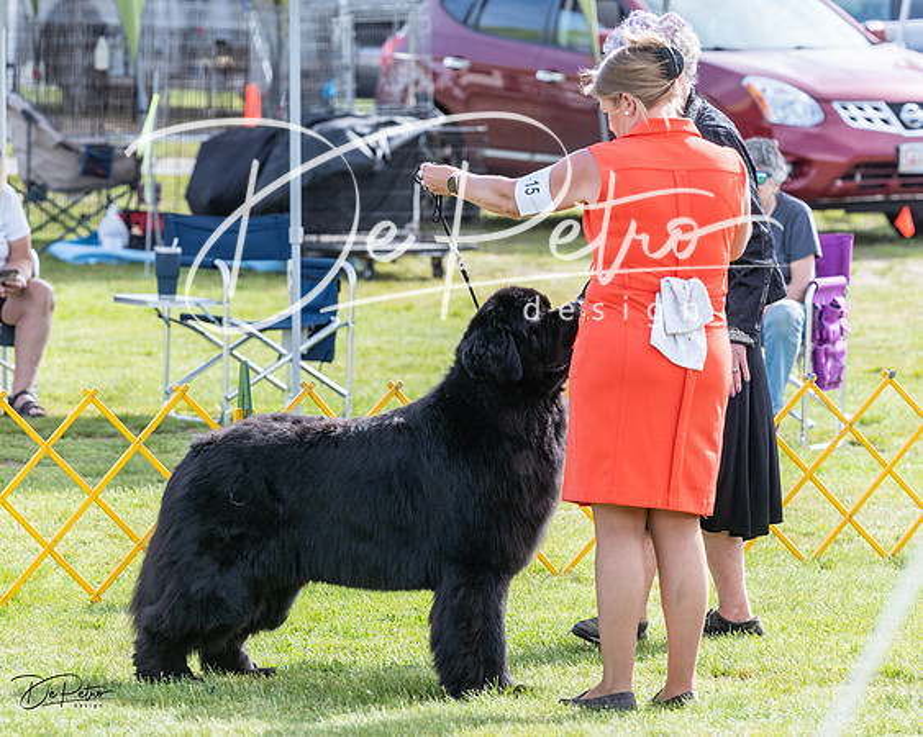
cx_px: 390
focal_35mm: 254
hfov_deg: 7.6
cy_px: 321
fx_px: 6944
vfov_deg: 6.1
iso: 640
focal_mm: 200
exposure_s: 1/1250
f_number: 5.6
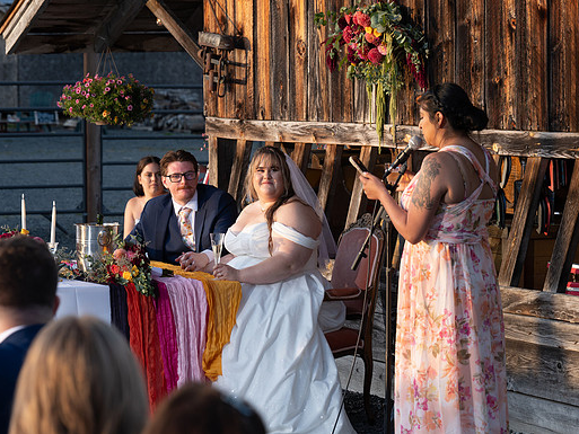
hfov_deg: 14.4
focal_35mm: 137
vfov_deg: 10.8
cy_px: 217
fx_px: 2292
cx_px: 304
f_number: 7.1
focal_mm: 126
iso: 320
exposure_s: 1/125
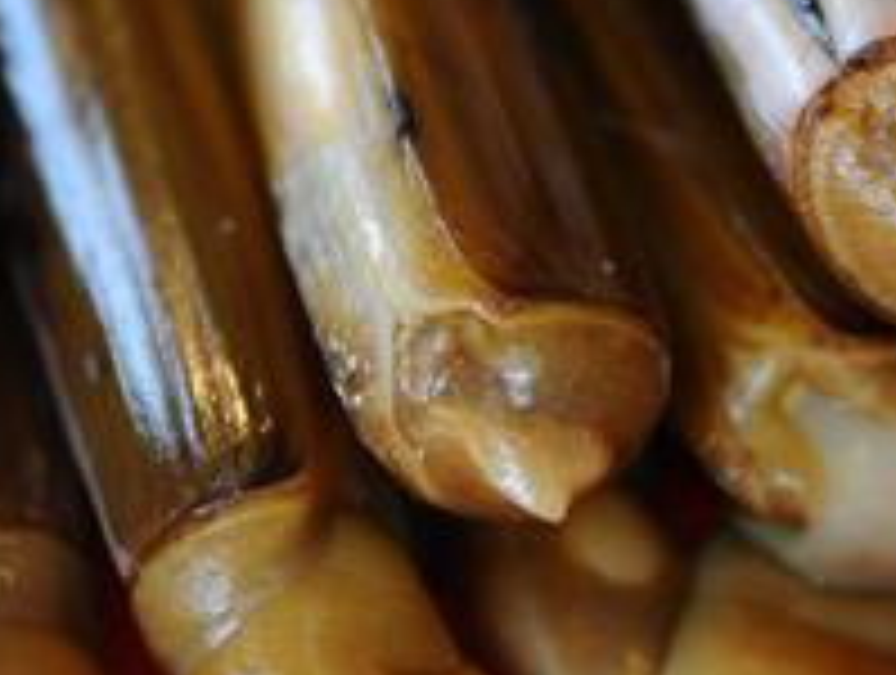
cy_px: 130
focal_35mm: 185
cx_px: 680
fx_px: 4797
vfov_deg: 8.0
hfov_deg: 10.6
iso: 200
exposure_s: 1/200
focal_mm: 60
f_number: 2.8
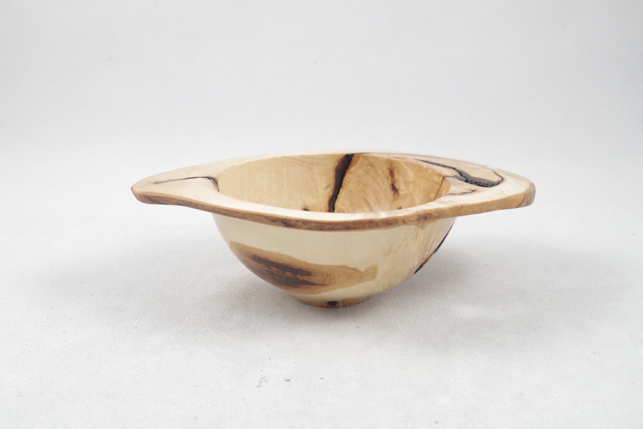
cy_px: 214
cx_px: 322
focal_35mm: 56
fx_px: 991
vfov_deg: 24.4
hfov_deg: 35.9
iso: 640
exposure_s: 1/30
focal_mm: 37
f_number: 8
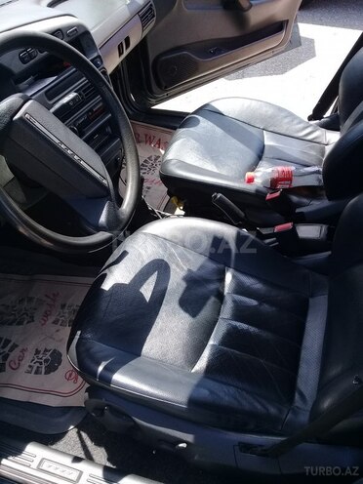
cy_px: 242
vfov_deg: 58.4
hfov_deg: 45.4
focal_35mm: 31
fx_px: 433
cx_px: 182
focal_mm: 3.3
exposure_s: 1/262
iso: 50
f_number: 2.2
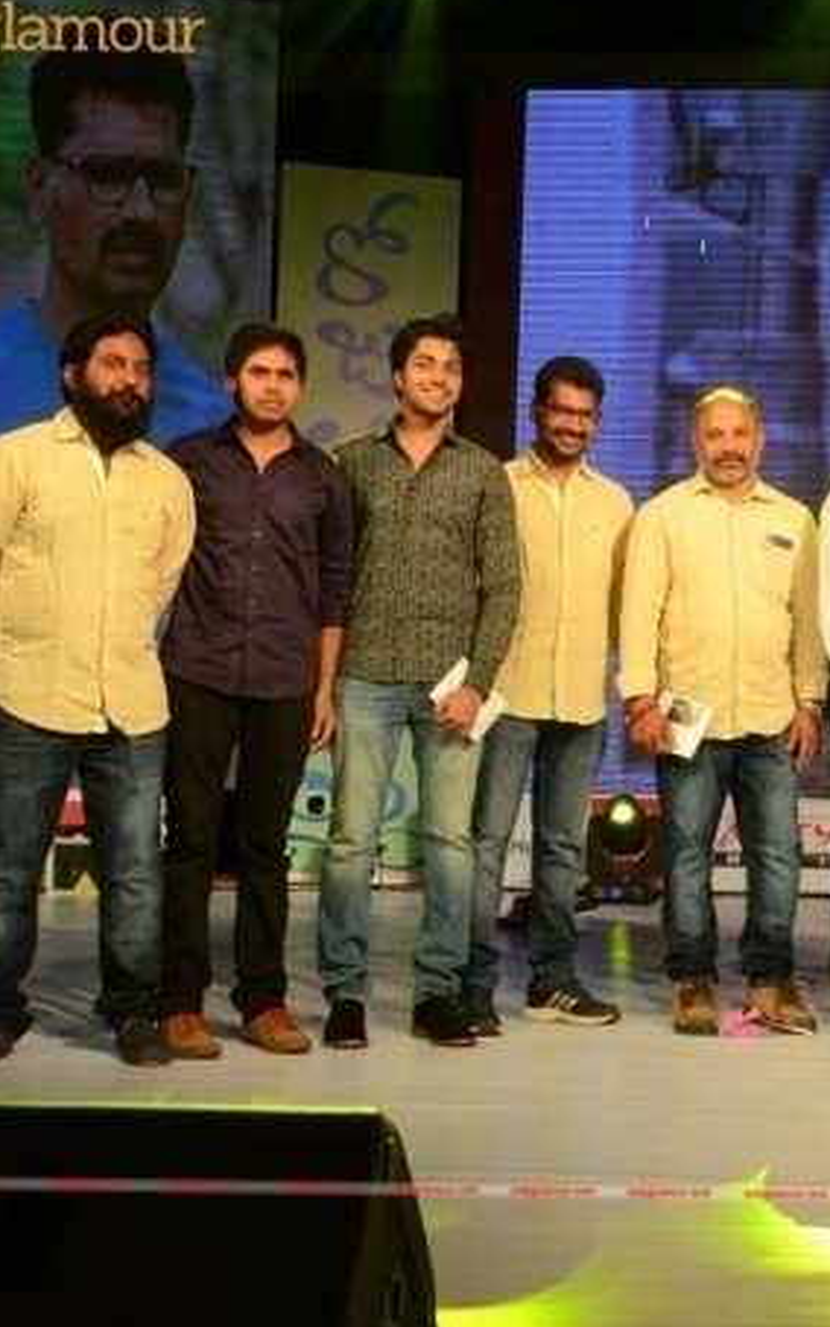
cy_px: 661
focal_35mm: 59
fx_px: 2126
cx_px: 783
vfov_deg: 34.7
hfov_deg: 21.5
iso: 1250
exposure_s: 1/125
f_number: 8
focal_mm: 25
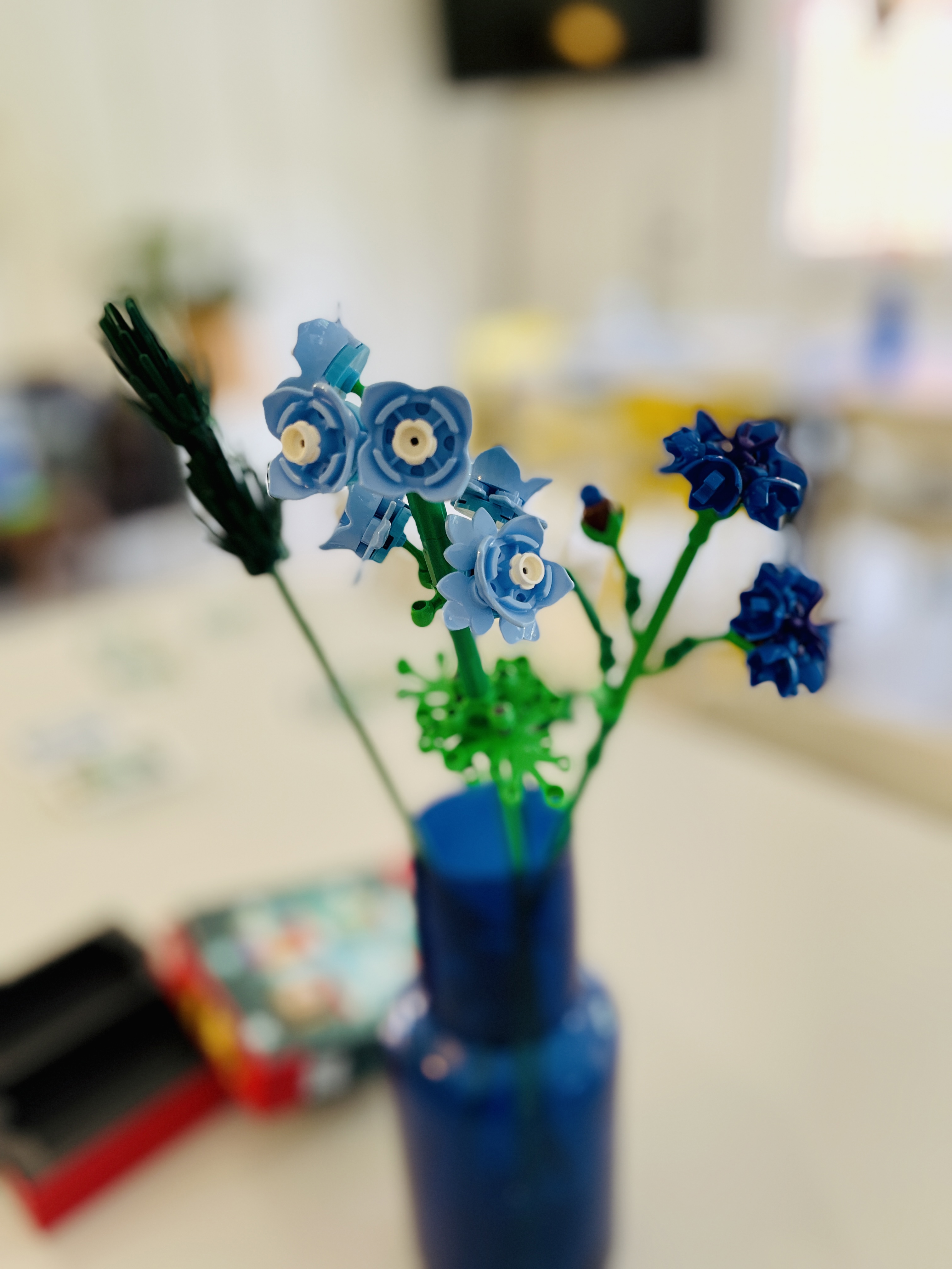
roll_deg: +5.3
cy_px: 634
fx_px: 953
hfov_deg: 53.1
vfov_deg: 67.3
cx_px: 476
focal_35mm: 26
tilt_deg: -22.3
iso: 100
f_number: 1.6
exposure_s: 1/50
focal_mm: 5.1
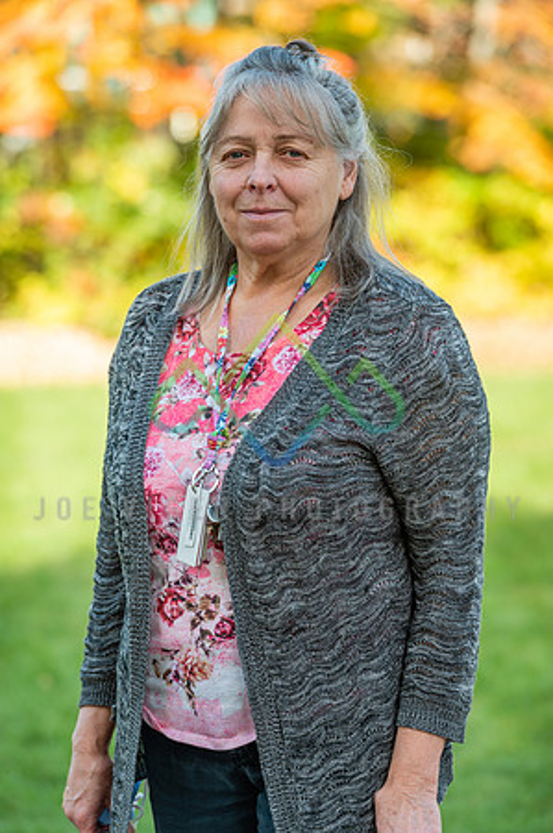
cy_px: 416
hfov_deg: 6.9
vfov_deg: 10.3
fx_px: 4619
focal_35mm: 200
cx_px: 276
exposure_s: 1/100
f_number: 6.3
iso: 100
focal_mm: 200
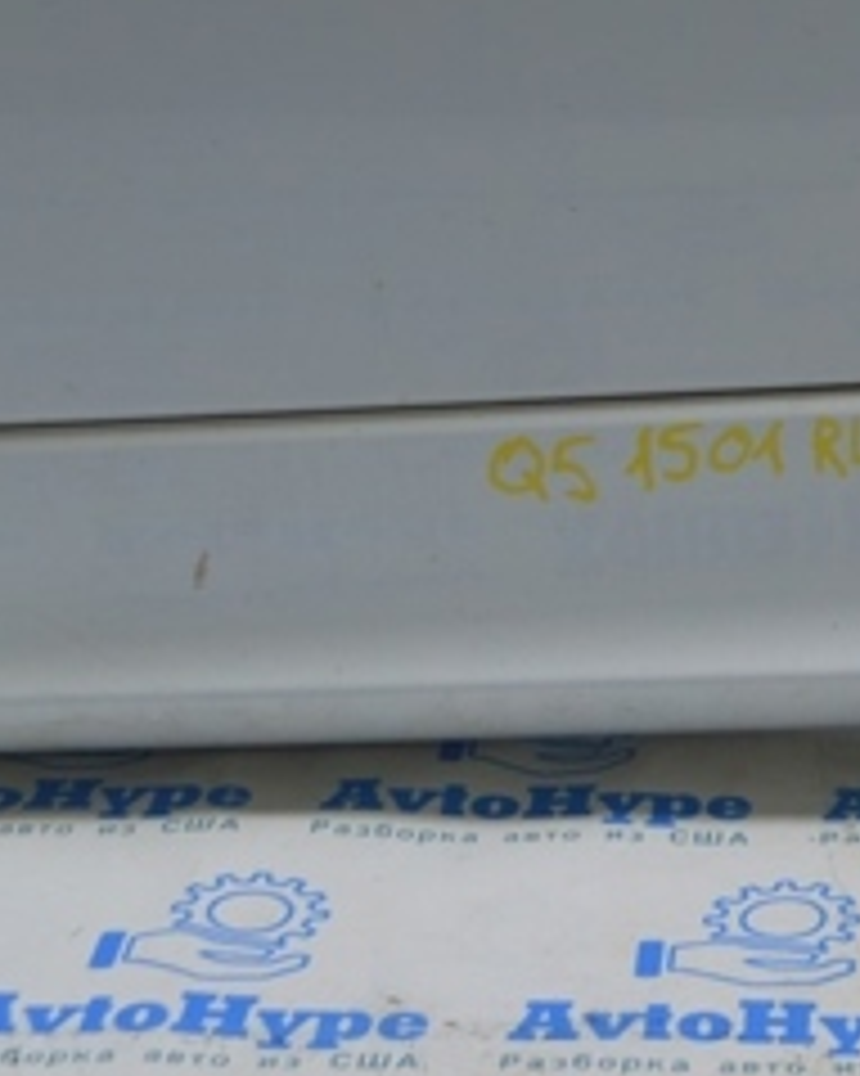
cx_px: 756
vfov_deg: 16.9
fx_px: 3597
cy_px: 196
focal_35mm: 113
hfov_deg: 13.5
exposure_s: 1/30
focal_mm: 30
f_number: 5.6
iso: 400
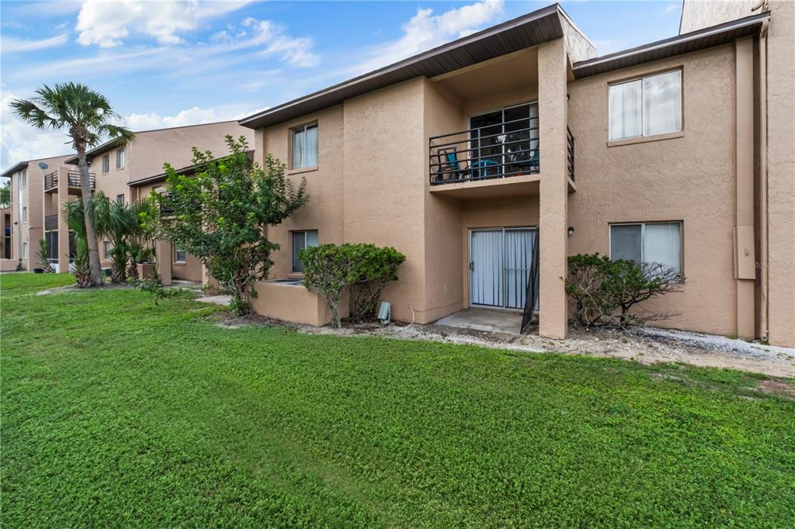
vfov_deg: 77.3
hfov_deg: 100.4
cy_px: 264
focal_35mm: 15
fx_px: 331
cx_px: 398
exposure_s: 1/13
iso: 320
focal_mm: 10
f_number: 18
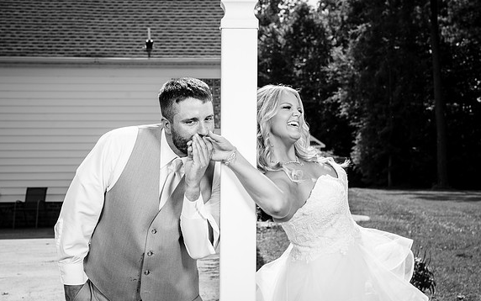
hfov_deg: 28.2
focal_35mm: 73
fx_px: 957
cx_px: 242
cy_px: 153
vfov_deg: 17.9
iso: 100
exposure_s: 1/200
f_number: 8
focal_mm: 69
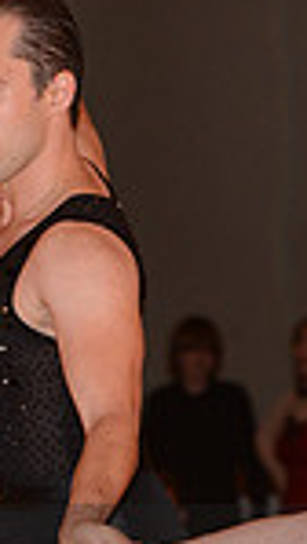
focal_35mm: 448
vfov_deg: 4.8
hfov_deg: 2.7
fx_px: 6472
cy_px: 628
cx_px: 294
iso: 1000
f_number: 5.6
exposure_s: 1/250
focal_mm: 110
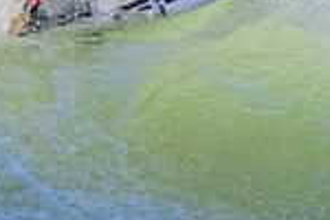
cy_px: 15
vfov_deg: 0.3
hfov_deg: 0.5
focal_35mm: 4238
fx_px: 38845
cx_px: 305
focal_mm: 800
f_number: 11
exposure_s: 1/2000
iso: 1800
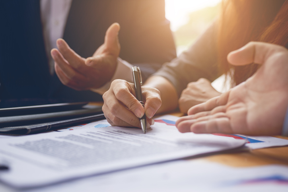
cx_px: 144
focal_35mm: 60
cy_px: 96
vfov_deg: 22.6
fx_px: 480
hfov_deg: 33.4
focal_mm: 60
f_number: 3.5
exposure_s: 1/320
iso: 160
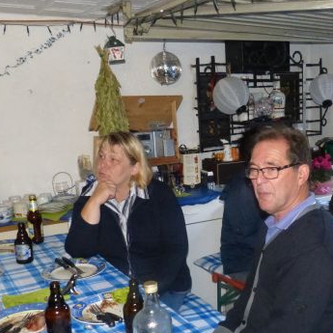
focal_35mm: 41
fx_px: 446
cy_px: 196
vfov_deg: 40.8
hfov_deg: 39.7
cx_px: 253
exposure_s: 1/60
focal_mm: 4.5
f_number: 2.8
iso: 800
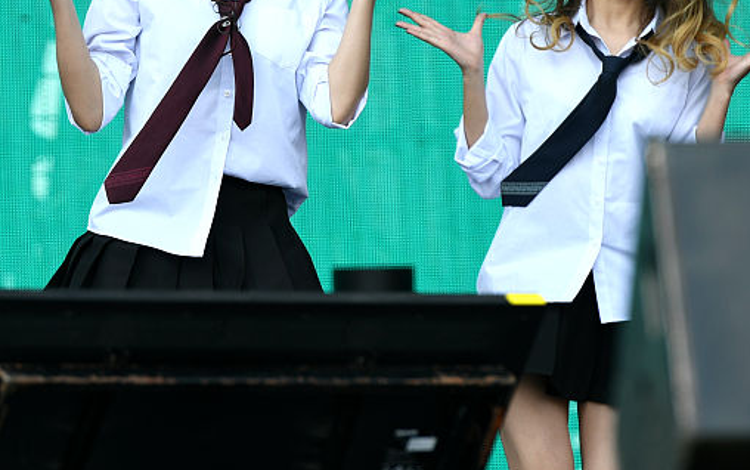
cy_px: -34
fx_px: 14764
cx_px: 93
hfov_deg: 2.9
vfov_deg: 1.8
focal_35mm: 722
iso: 100
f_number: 4
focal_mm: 200
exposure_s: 1/500
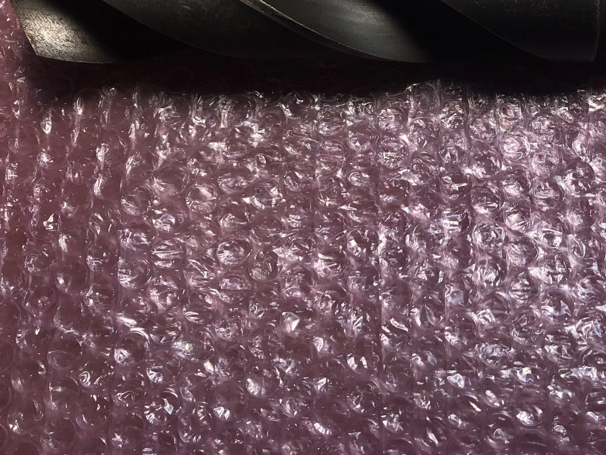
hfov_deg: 32.2
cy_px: -12
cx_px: 495
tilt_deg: -73.2
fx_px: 1015
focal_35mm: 58
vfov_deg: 24.0
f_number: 1.8
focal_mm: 3.99
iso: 20
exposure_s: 1/533
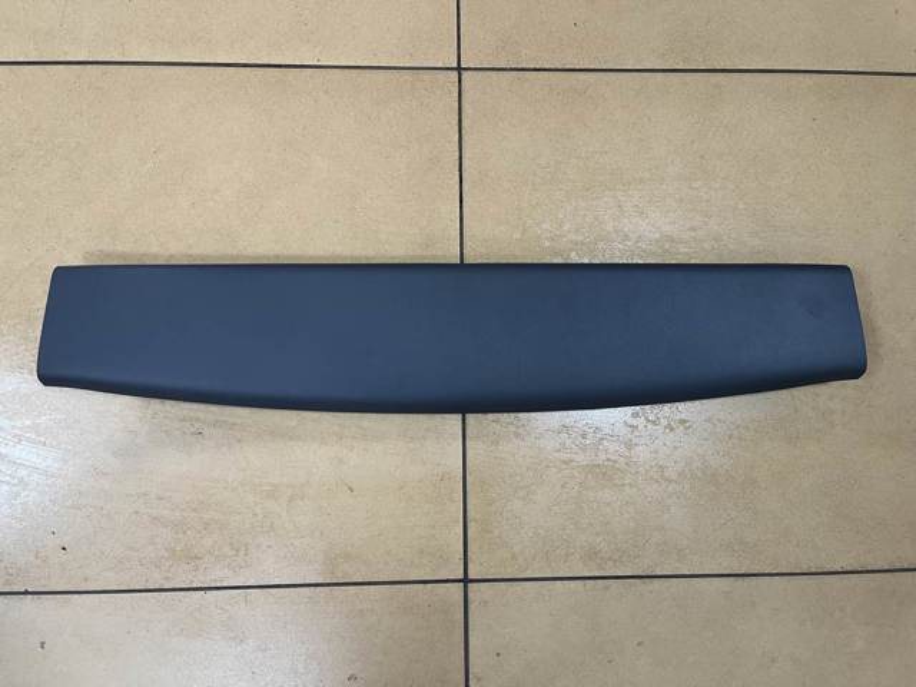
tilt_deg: -84.0
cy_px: 344
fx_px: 688
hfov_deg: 67.3
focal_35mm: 26
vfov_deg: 53.1
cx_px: 458
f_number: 1.6
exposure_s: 1/50
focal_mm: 5.1
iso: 80
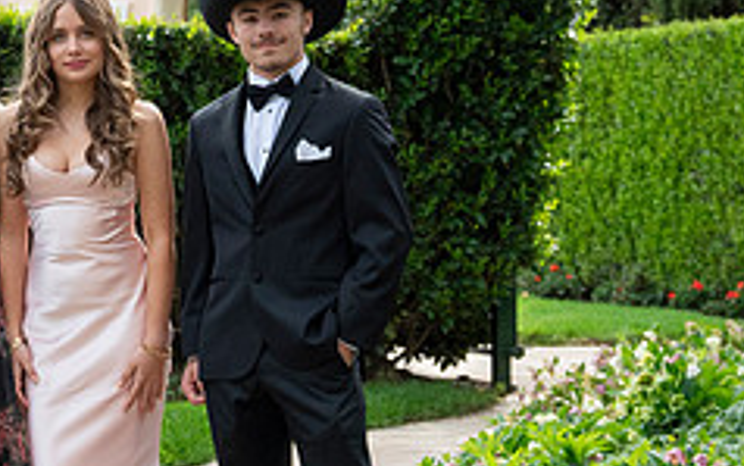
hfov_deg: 11.9
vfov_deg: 7.5
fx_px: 3530
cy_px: 217
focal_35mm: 174
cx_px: 66
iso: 1250
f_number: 6
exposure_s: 1/2000
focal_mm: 70
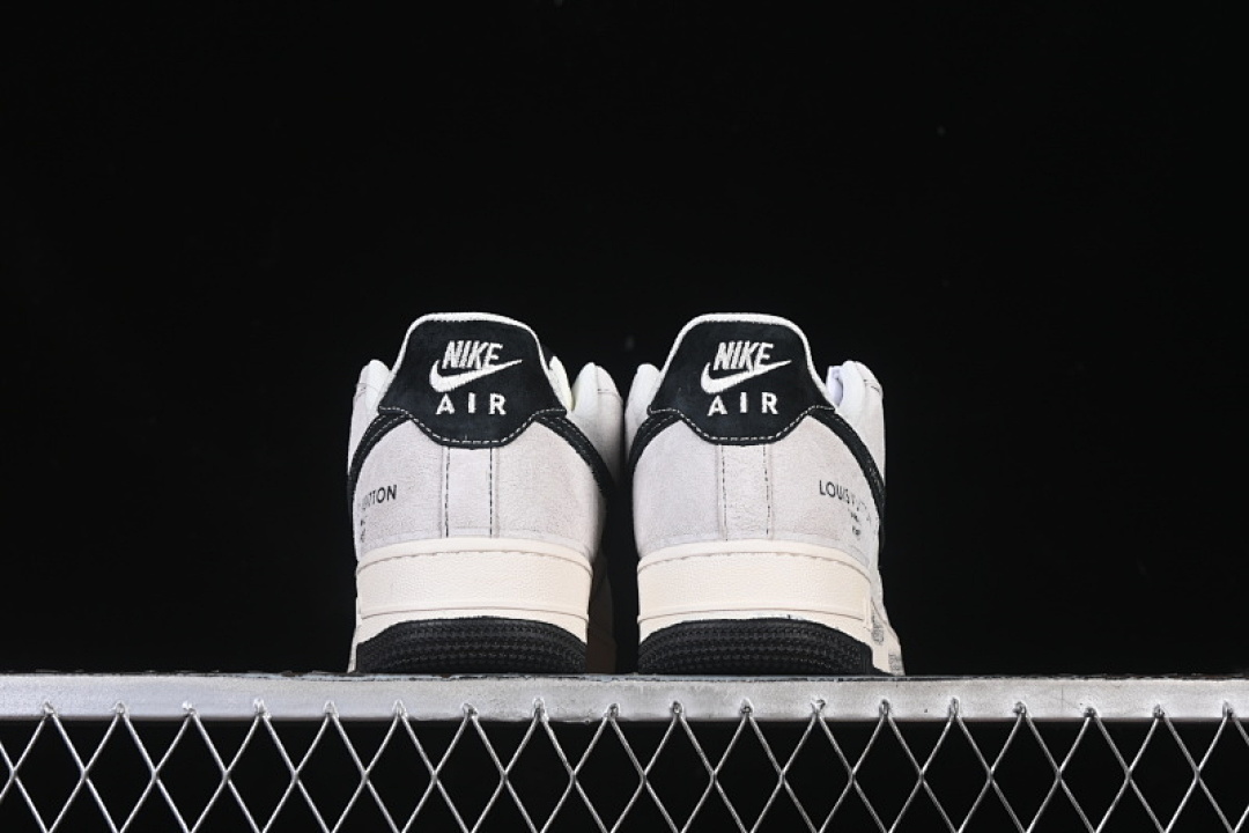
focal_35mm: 75
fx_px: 2602
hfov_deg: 27.0
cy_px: 416
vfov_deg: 18.2
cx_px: 624
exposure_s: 1/80
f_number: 8
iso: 160
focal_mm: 50
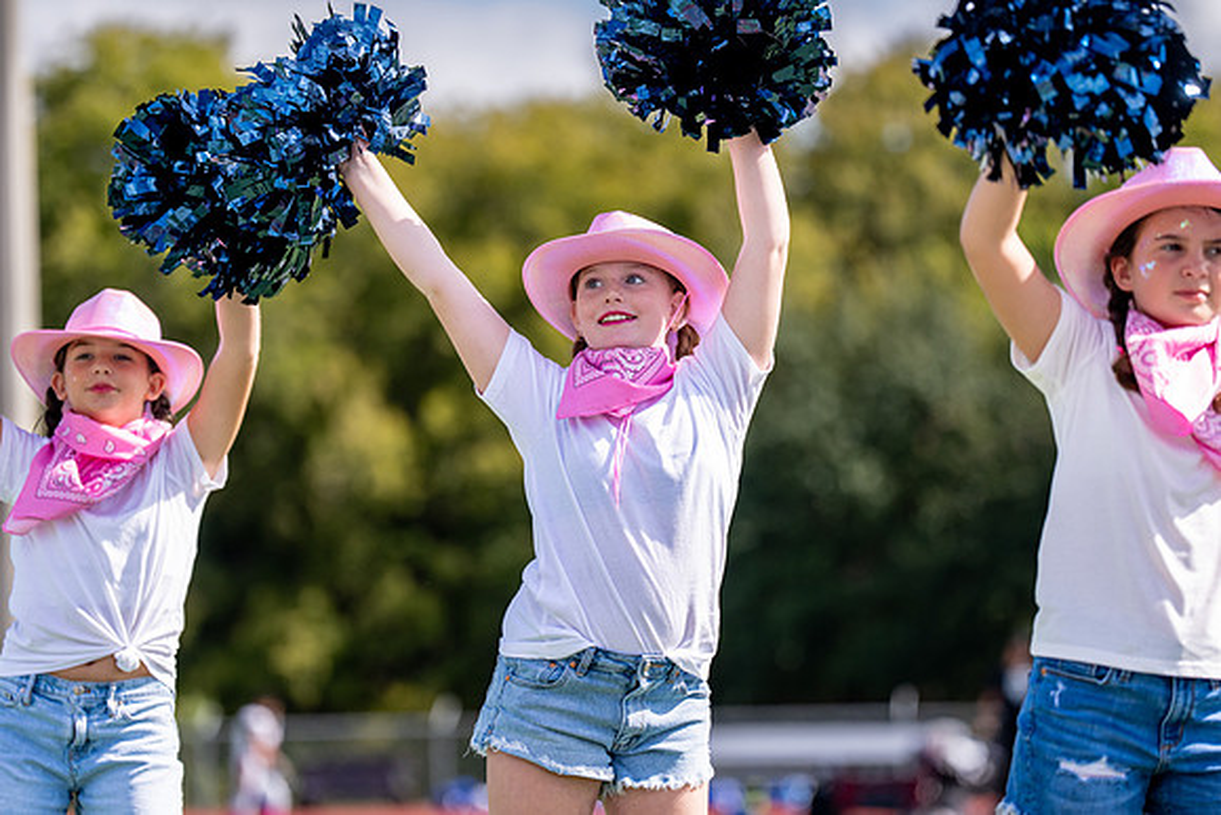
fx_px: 6284
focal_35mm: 185
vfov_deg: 7.4
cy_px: 452
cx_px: 608
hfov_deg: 11.1
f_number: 2.8
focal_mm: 150
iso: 250
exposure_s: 1/4000
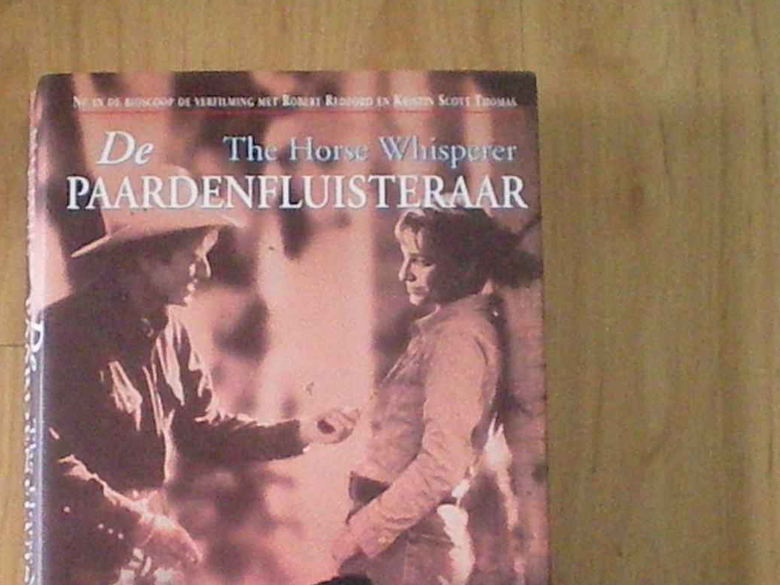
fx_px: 1329
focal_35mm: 59
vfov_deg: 24.5
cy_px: 447
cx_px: 241
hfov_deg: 32.3
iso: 1800
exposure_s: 1/68.7
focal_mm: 6.3
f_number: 3.1
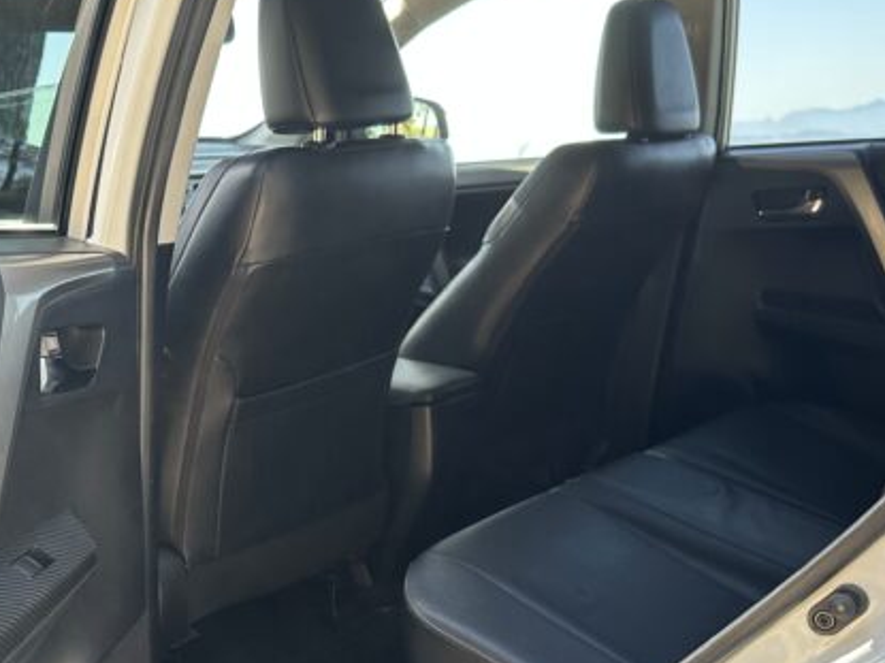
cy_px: 570
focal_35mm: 46
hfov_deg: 40.5
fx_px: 1176
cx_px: 269
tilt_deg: -18.0
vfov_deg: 30.4
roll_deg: +3.8
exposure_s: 1/160
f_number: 1.78
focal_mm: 6.86
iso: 100
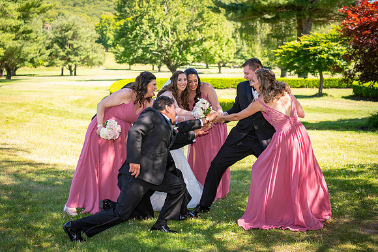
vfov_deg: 25.3
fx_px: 560
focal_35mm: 53
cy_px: 112
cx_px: 168
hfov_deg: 37.3
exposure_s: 1/800
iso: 250
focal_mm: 48
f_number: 3.2
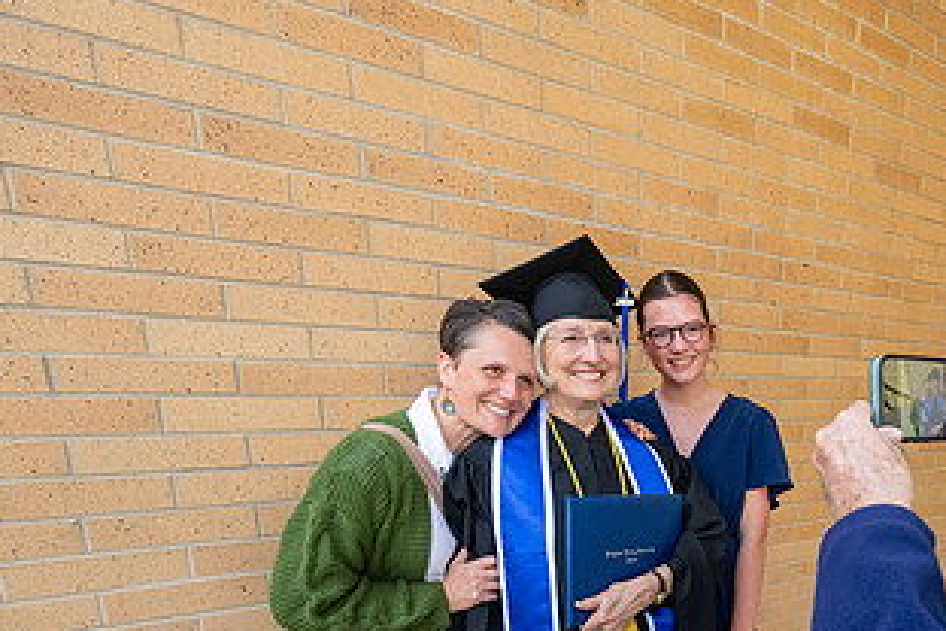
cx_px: 743
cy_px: 560
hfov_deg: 64.0
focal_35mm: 26
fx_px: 683
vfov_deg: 45.3
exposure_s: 1/500
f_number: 5
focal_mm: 14
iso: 1000
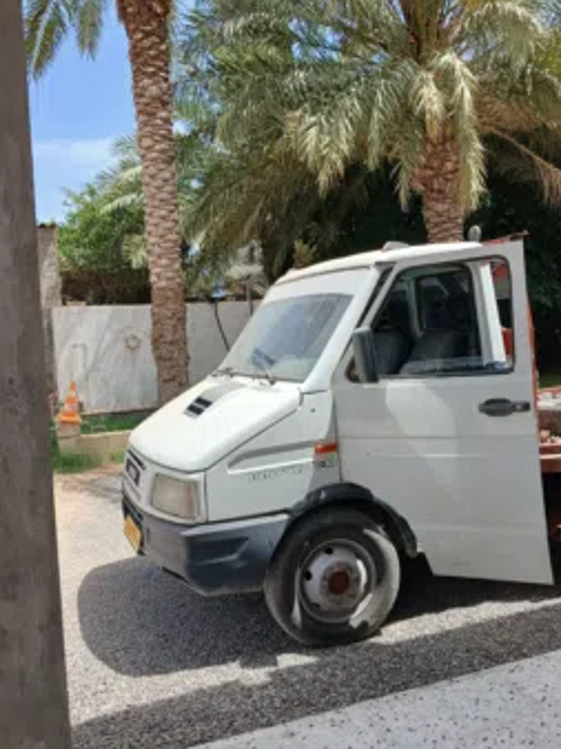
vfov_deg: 56.8
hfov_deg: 44.0
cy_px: 346
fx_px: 692
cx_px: 315
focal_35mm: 32
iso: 20
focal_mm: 3.98
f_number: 1.8
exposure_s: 1/363
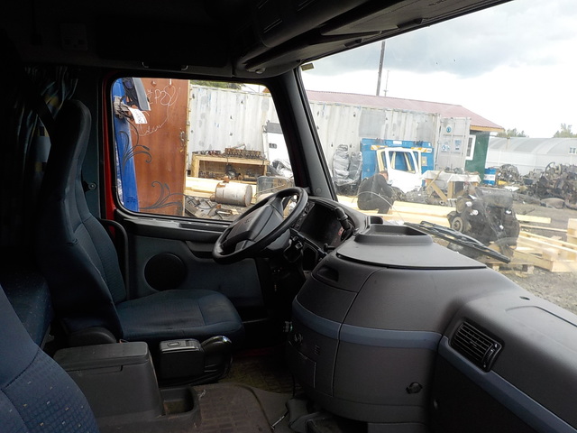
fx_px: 500
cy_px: 216
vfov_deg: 46.8
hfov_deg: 60.0
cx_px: 288
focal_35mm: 30
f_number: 3.3
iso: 125
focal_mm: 4.1
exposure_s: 1/200
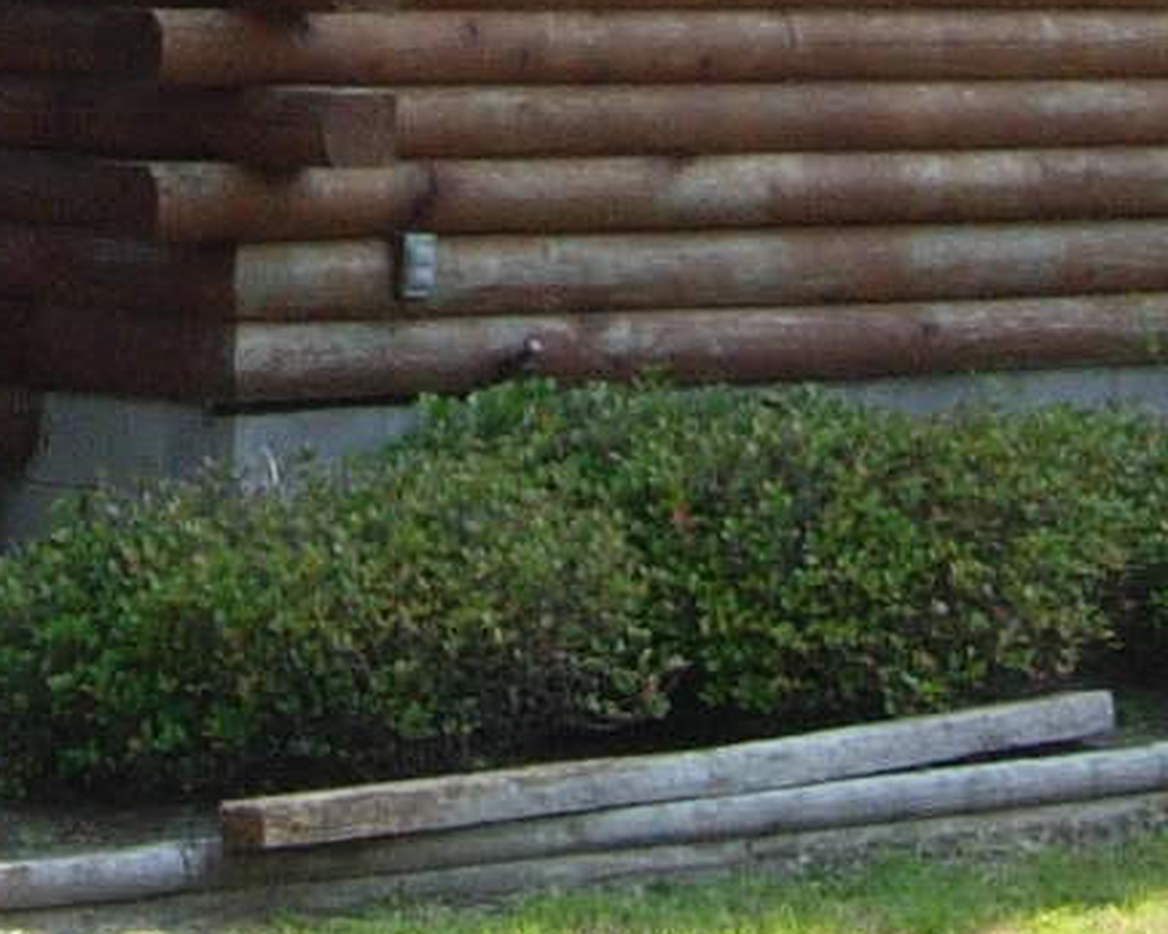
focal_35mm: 221
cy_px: -778
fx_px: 7640
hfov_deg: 8.7
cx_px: -78
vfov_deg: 6.8
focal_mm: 7.8
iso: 79
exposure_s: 1/745
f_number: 2.8
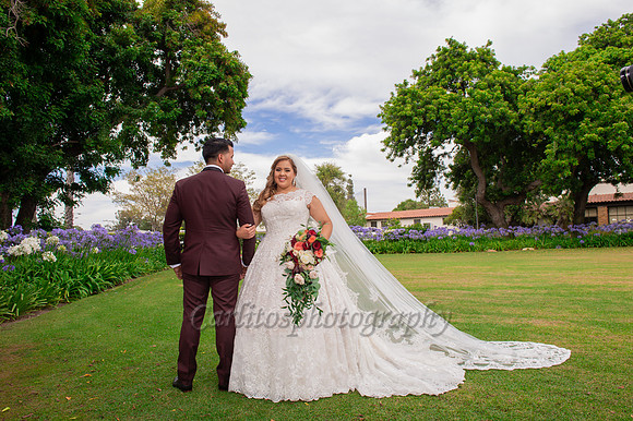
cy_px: 210
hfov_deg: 73.8
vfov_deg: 53.1
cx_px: 316
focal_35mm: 24
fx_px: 422
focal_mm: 24
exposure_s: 1/250
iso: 400
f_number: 8
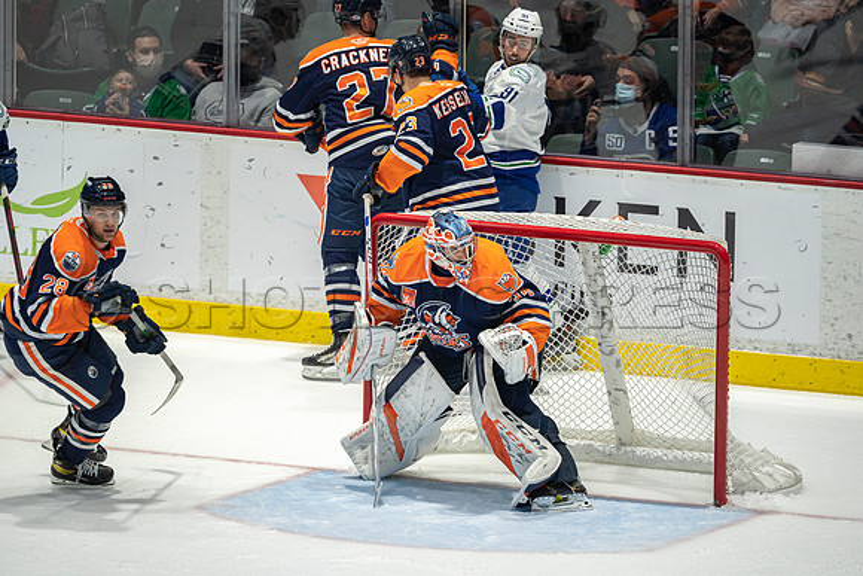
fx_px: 14386
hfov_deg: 3.4
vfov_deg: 2.3
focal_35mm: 600
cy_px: 288
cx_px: 432
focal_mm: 600
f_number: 4
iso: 1600
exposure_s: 1/800
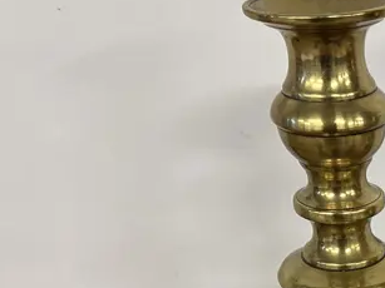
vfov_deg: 17.0
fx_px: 889
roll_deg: -1.6
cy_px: 402
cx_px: 456
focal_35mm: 80
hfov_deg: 22.6
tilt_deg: -33.1
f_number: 1.78
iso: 200
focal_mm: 6.86
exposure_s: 1/100
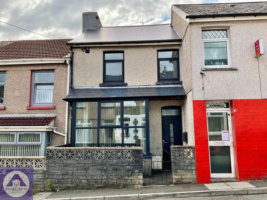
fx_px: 224
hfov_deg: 61.7
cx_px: 134
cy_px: 100
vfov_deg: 48.2
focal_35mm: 29
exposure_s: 1/1786
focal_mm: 3
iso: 16
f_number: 1.8
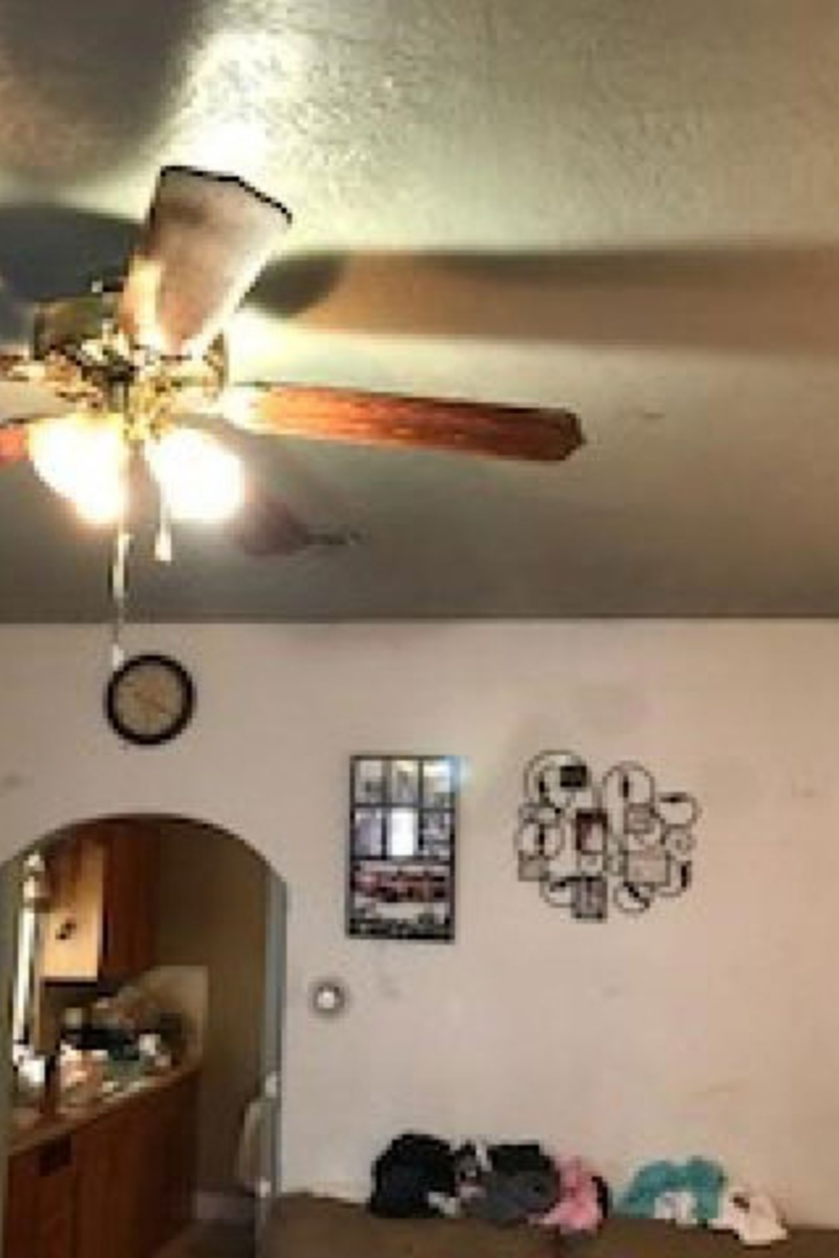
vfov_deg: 49.5
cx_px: 329
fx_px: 1362
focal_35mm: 39
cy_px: 629
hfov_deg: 34.1
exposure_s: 1/12
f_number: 1.8
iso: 100
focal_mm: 3.99
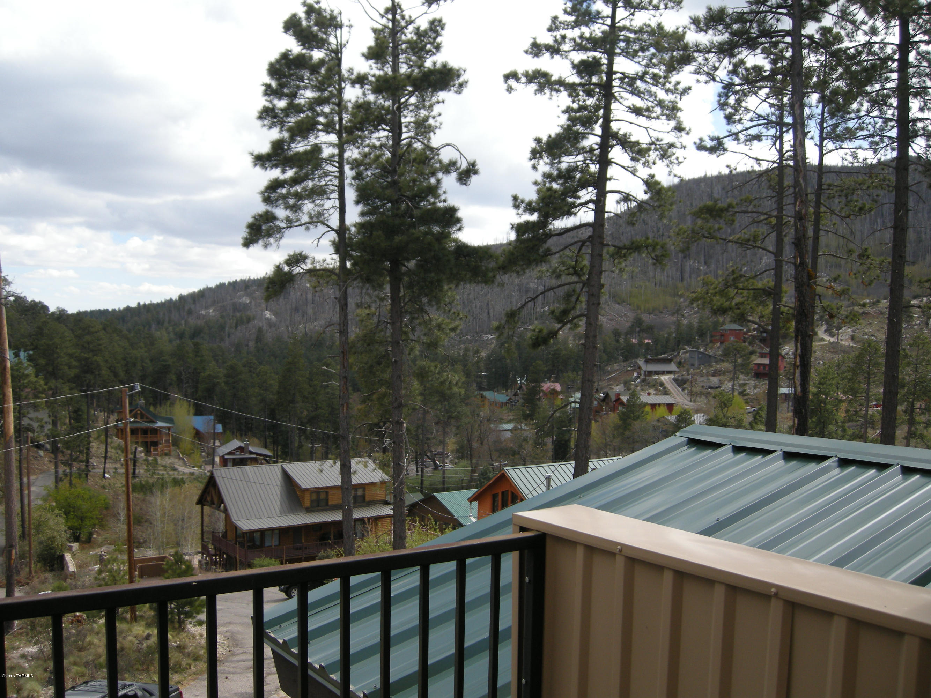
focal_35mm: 35
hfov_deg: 52.6
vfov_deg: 40.7
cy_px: 349
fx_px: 941
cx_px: 466
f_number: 3
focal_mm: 7.5
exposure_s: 1/487
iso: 64
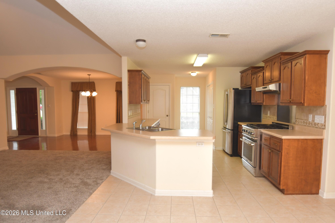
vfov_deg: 57.2
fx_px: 205
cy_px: 112
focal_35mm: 22
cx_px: 168
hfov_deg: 78.6
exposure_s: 1/80
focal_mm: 15
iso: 400
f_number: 4
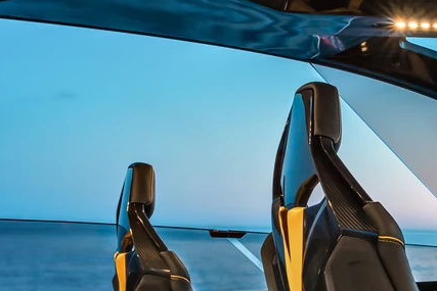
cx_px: 627
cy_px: 204
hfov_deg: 23.4
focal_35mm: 72
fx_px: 874
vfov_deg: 18.9
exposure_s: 1/1.67
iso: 320
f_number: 10
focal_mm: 24
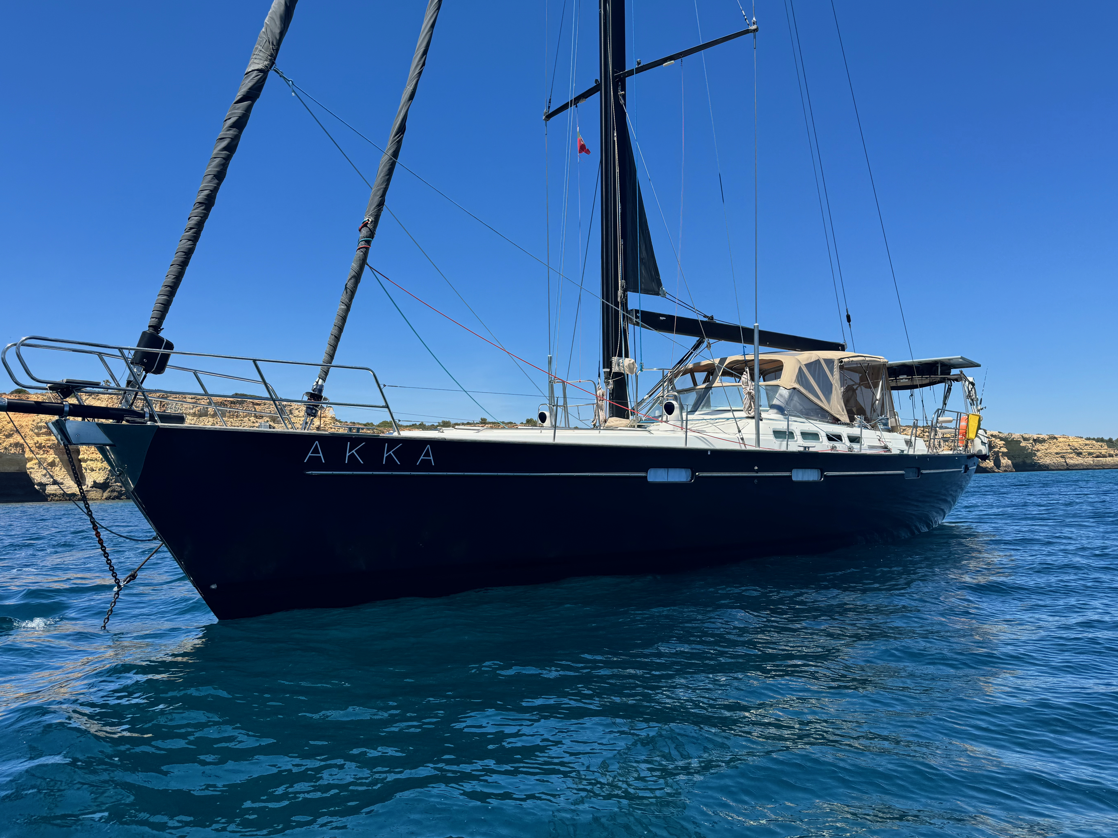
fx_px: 807
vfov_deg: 54.9
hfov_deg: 69.4
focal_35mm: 25
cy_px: 424
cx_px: 552
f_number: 1.78
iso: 80
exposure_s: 1/3802
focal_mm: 6.76
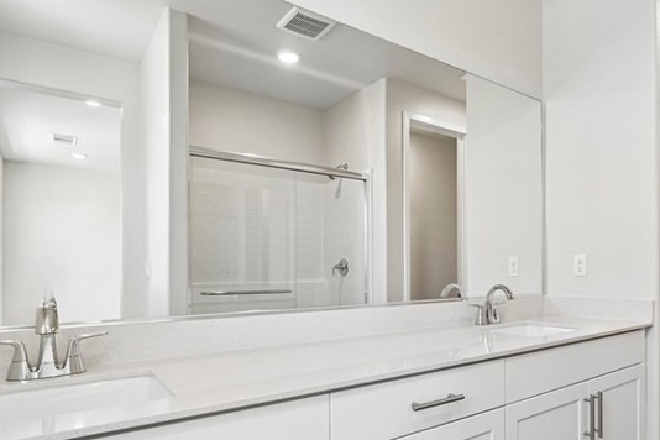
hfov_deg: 75.1
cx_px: 403
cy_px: 283
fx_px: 422
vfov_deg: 54.3
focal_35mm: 23
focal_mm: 12
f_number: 7.1
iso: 400
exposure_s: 1/30
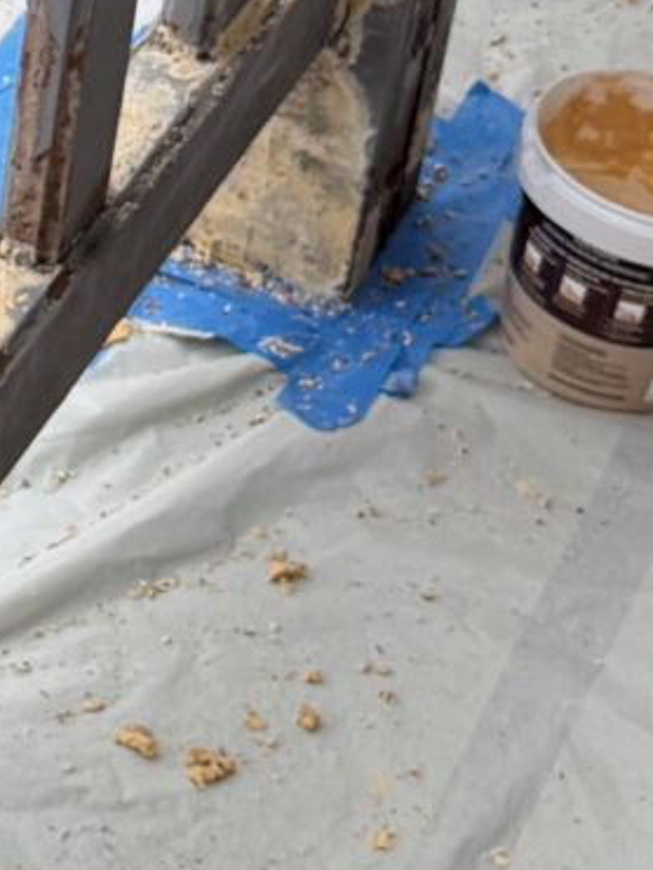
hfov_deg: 8.8
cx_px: -298
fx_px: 4170
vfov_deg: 11.7
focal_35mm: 166
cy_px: -136
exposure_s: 1/1385
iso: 80
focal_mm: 6.76
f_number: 1.78
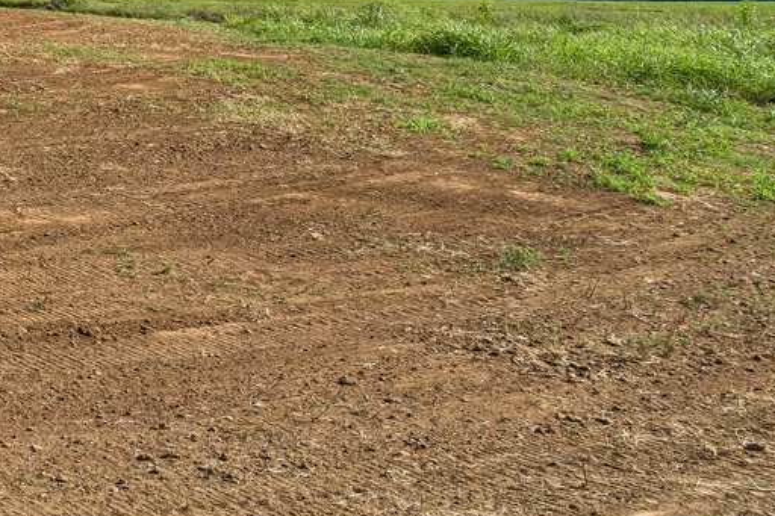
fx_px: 1377
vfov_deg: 20.0
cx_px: -562
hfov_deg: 22.0
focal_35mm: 64
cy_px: -99
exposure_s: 1/1000
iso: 200
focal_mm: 16
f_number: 8
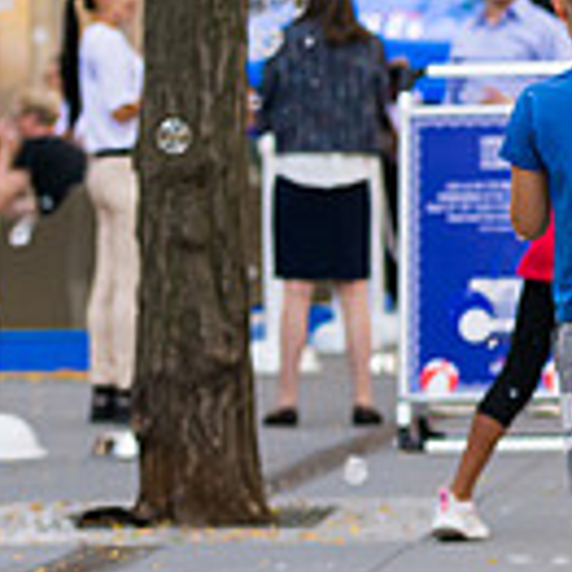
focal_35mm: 263
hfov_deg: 6.5
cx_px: 965
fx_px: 4917
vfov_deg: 6.6
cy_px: -28
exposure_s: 1/400
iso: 400
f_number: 3.2
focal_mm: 70
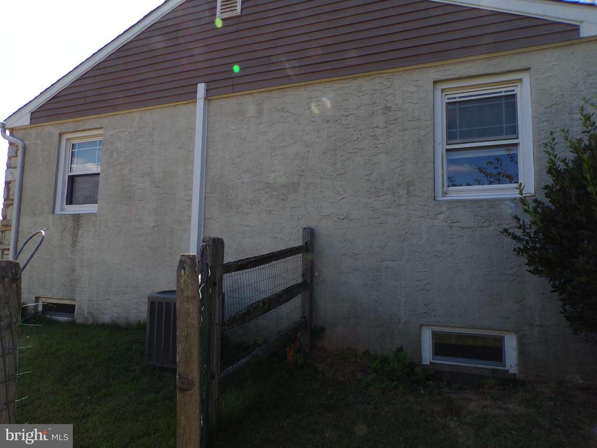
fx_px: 414
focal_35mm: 24
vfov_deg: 56.8
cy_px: 224
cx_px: 298
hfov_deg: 71.6
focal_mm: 4.3
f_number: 5.8
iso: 80
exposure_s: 1/160
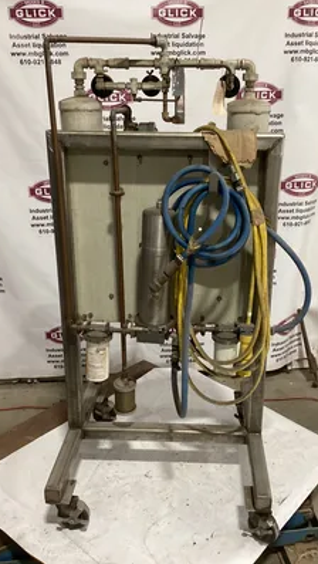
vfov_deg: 58.0
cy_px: 283
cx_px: 179
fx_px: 508
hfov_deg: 34.7
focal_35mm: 34
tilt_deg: -18.5
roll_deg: +1.8
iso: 320
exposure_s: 1/50
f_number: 2.4
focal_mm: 3.3
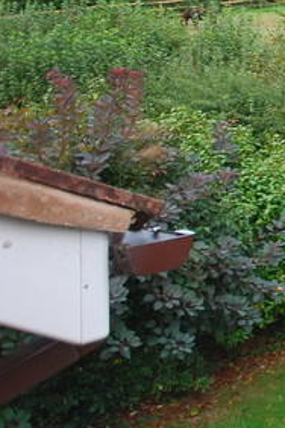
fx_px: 841
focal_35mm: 71
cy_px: 61
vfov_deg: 27.7
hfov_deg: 12.6
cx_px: 761
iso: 200
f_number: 5
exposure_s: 1/100
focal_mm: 13
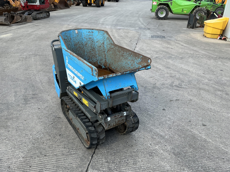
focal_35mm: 28
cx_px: 115
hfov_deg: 63.4
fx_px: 186
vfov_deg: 49.7
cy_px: 86
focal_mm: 3
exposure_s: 1/534
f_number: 1.8
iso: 25
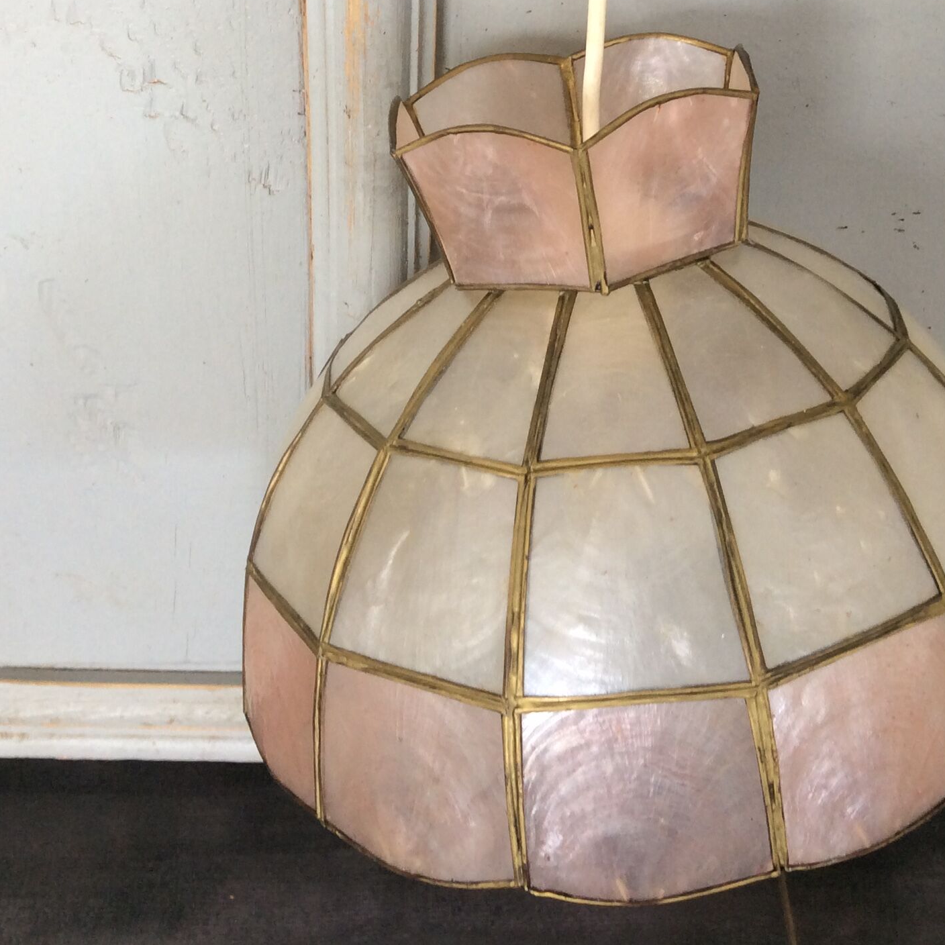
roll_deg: -3.4
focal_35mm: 52
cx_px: 535
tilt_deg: -37.7
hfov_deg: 32.7
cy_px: 317
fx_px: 1606
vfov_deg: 32.5
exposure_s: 1/25
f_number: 2.4
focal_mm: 3.3
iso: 40
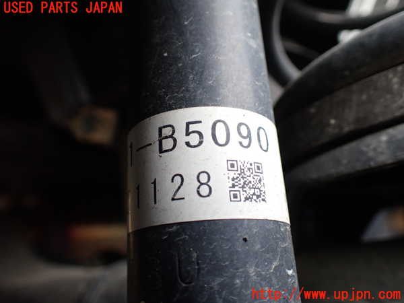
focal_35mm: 30
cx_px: 202
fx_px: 350
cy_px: 152
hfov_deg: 60.0
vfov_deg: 46.8
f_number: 2.3
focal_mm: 5.4
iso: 200
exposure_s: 1/125
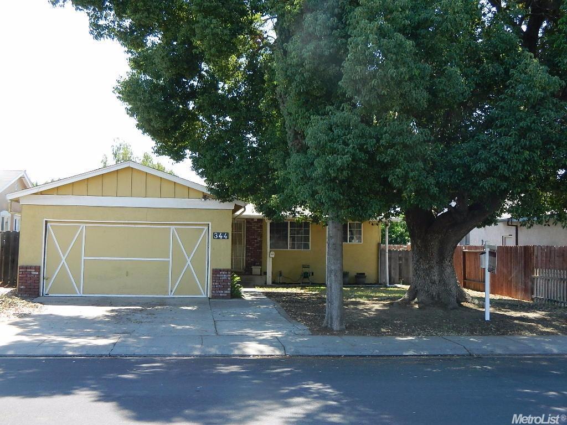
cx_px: 284
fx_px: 672
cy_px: 212
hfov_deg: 45.8
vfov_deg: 35.1
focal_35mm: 41
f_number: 3.5
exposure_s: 1/200
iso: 80
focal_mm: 7.3
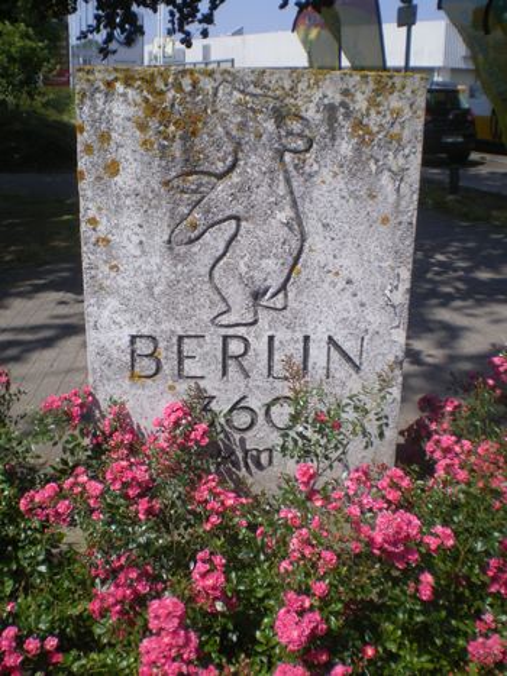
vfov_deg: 49.0
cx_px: 254
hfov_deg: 37.7
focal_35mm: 38
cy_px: 338
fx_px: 742
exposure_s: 1/320
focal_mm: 6.3
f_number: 4.6
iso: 64
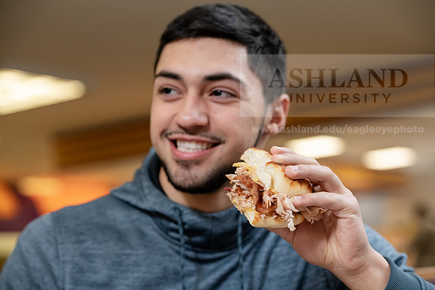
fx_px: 1209
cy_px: 145
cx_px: 218
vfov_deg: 13.7
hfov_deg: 20.4
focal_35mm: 100
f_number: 4.5
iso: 1250
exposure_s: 1/200
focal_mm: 100
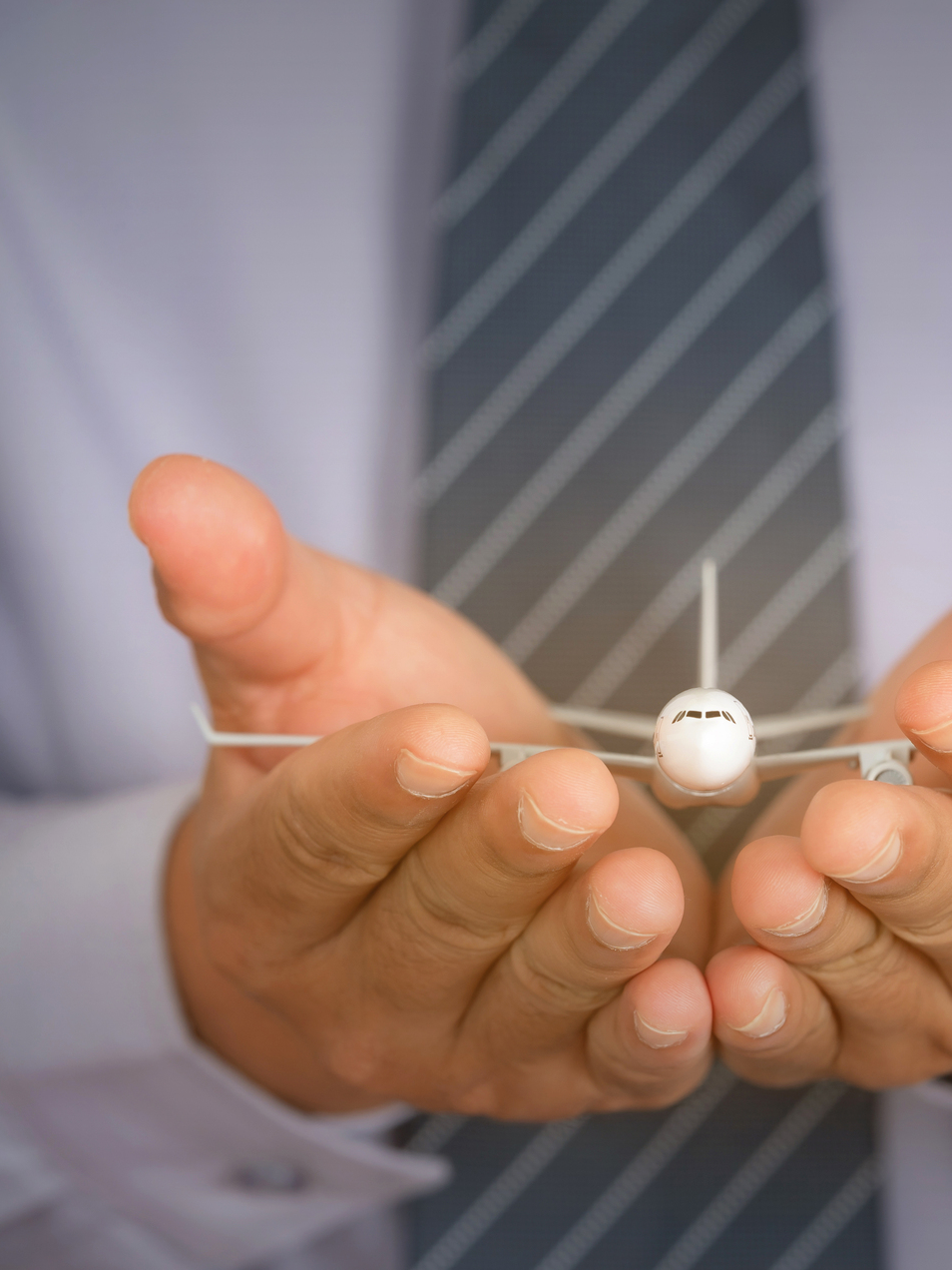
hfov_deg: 7.6
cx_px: 673
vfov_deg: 10.1
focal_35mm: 196
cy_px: 636
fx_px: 7187
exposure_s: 1/250
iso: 100
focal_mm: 135
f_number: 6.3
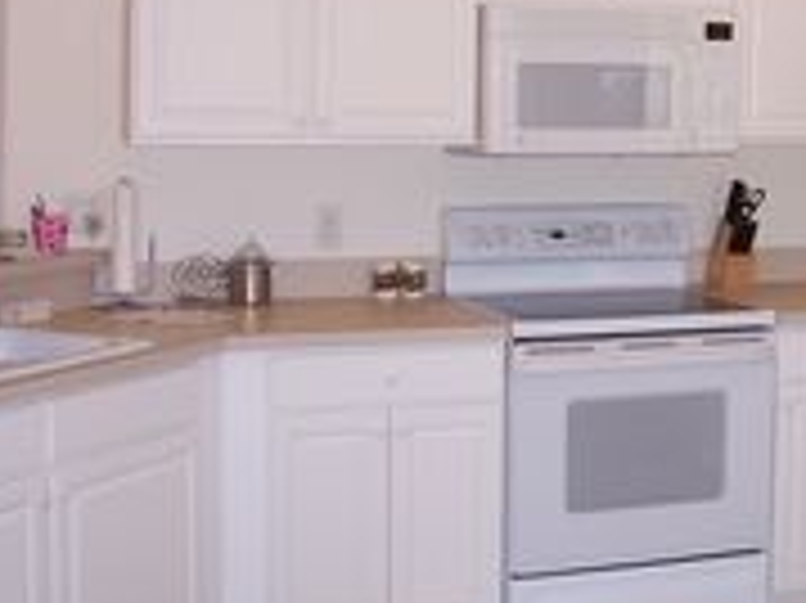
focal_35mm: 70
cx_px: 630
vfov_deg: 20.8
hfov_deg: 27.3
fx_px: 1629
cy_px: 126
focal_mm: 5.6
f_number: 2.7
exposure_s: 1/60
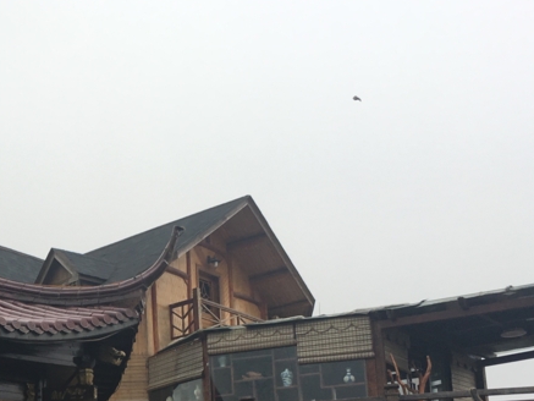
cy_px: 412
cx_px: 28
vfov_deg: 20.8
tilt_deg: +13.9
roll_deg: +0.8
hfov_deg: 27.3
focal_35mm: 68
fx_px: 1049
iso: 25
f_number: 2.2
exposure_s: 1/509
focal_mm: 4.15
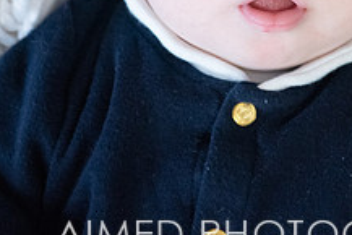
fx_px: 1830
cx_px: 284
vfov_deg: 7.3
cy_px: -48
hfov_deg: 11.0
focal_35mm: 187
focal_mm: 70
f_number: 2.8
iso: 2000
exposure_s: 1/160
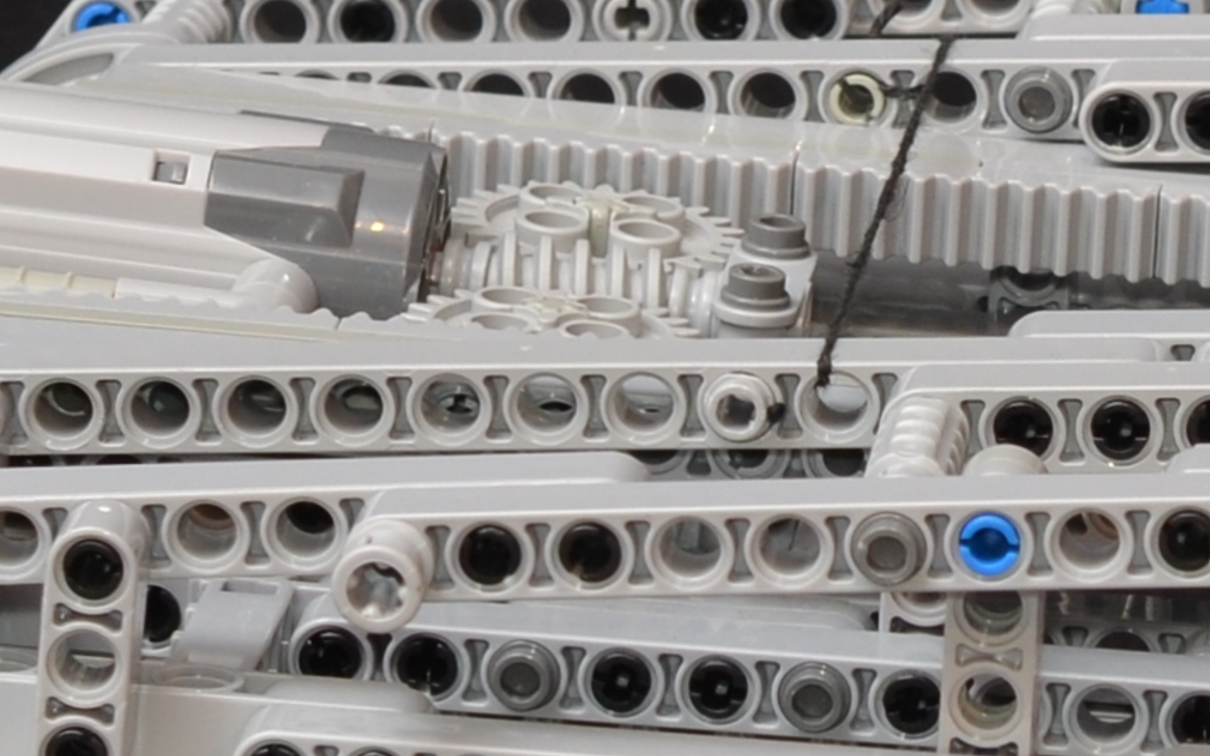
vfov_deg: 3.0
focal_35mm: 438
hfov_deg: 4.7
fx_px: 14442
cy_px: 992
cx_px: 2328
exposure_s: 1/60
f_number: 8
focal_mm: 50
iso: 200
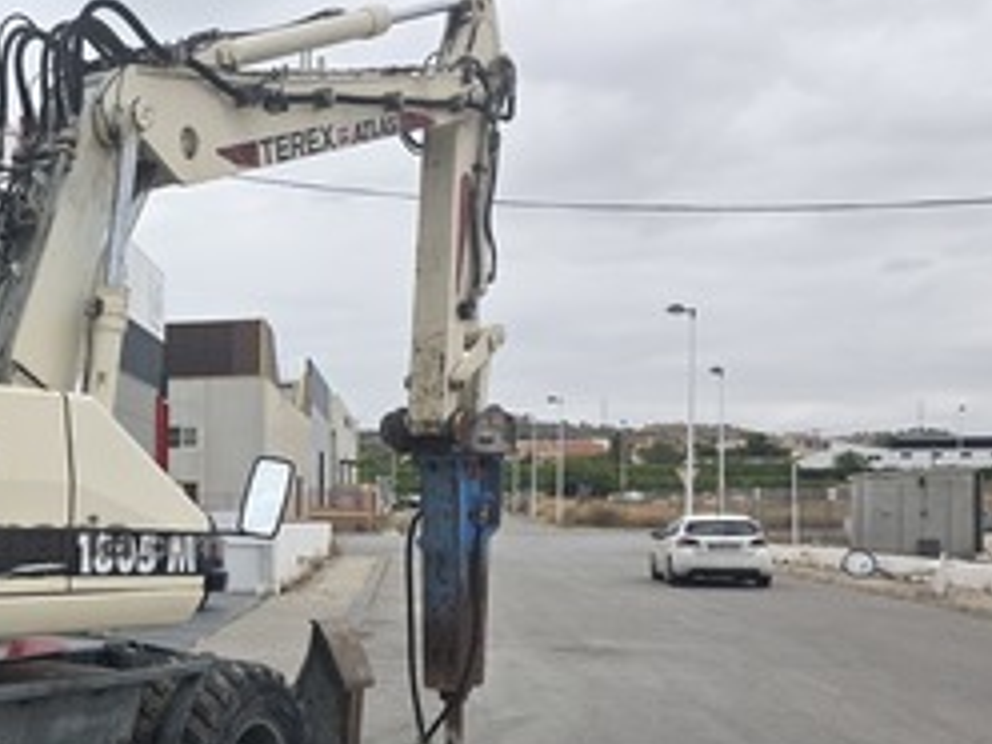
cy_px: 536
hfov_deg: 33.2
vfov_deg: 28.2
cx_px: -74
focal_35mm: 51
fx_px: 1462
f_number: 1.7
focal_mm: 6.3
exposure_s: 1/2423
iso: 80
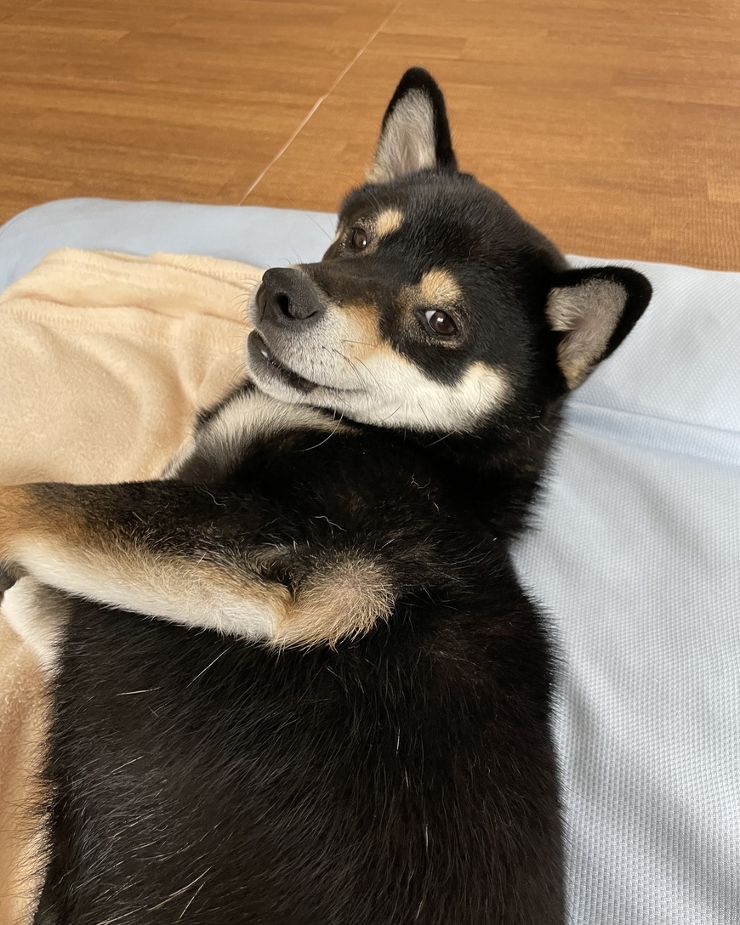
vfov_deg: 62.2
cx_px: 362
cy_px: 479
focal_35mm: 28
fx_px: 767
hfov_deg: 51.5
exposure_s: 1/97
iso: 125
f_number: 1.6
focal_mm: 4.2
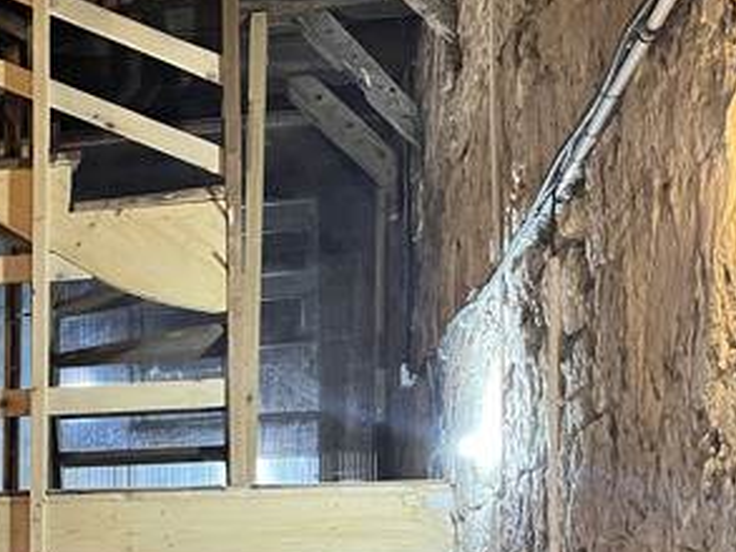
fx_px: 1510
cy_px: 657
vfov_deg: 19.6
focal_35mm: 71
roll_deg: +0.3
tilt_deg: +1.4
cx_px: -241
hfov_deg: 23.8
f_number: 1.6
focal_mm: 5.1
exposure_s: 1/33
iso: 400
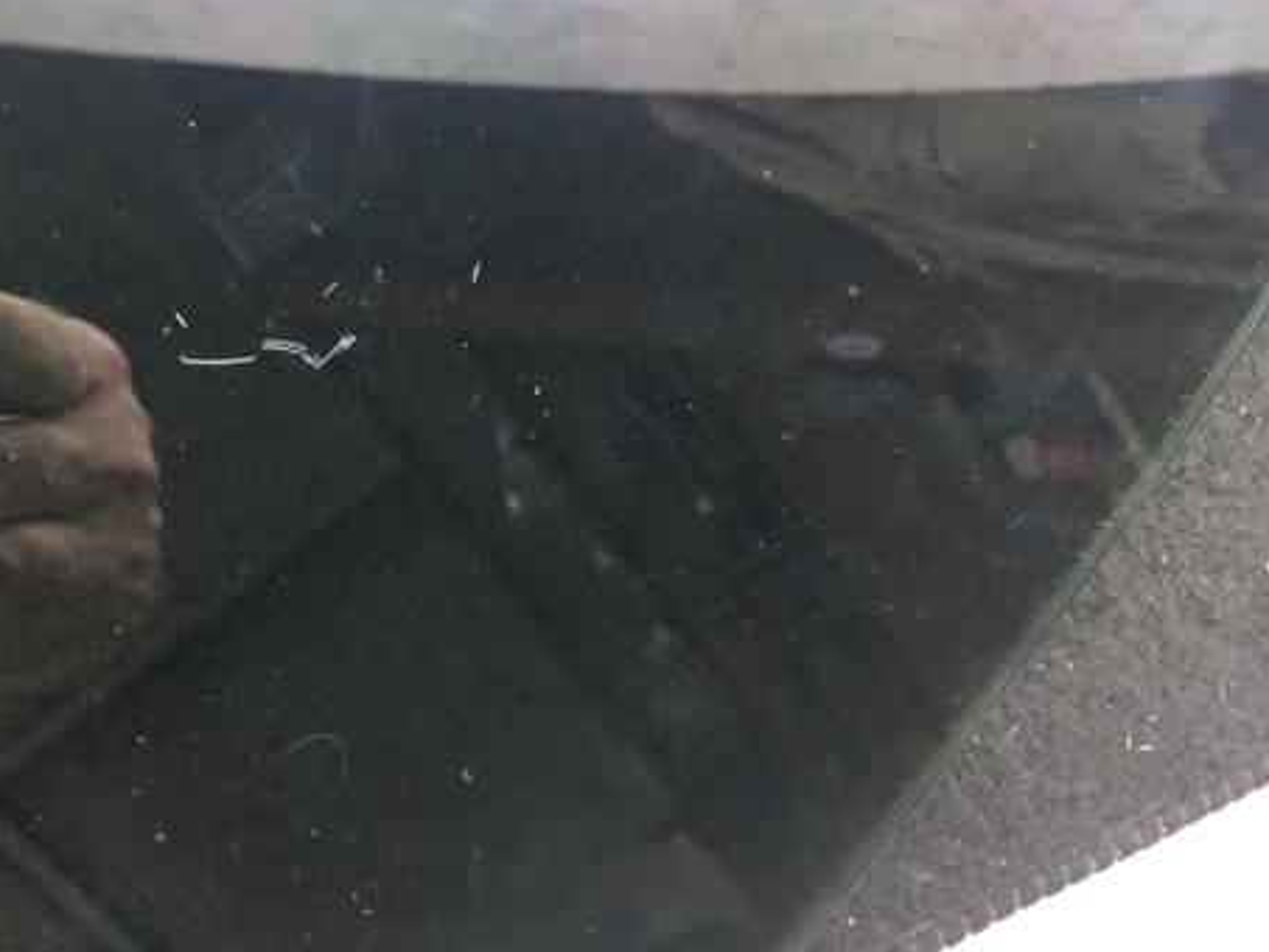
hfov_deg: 45.1
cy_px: 462
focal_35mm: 41
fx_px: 1503
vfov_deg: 35.1
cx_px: 423
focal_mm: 4.15
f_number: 2.2
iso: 64
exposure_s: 1/33
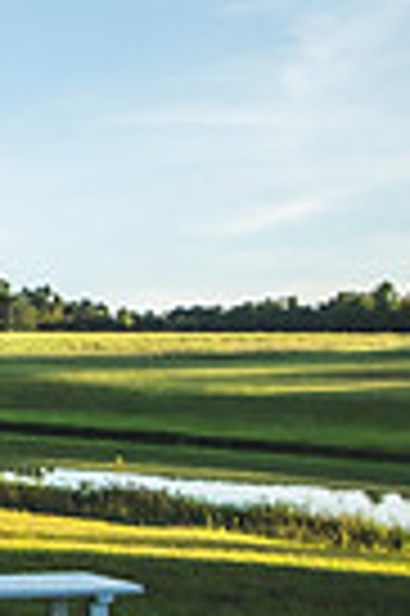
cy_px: 371
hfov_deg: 11.8
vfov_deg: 32.8
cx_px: -797
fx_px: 1045
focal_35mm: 61
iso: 100
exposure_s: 1/640
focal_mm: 14
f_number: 2.8
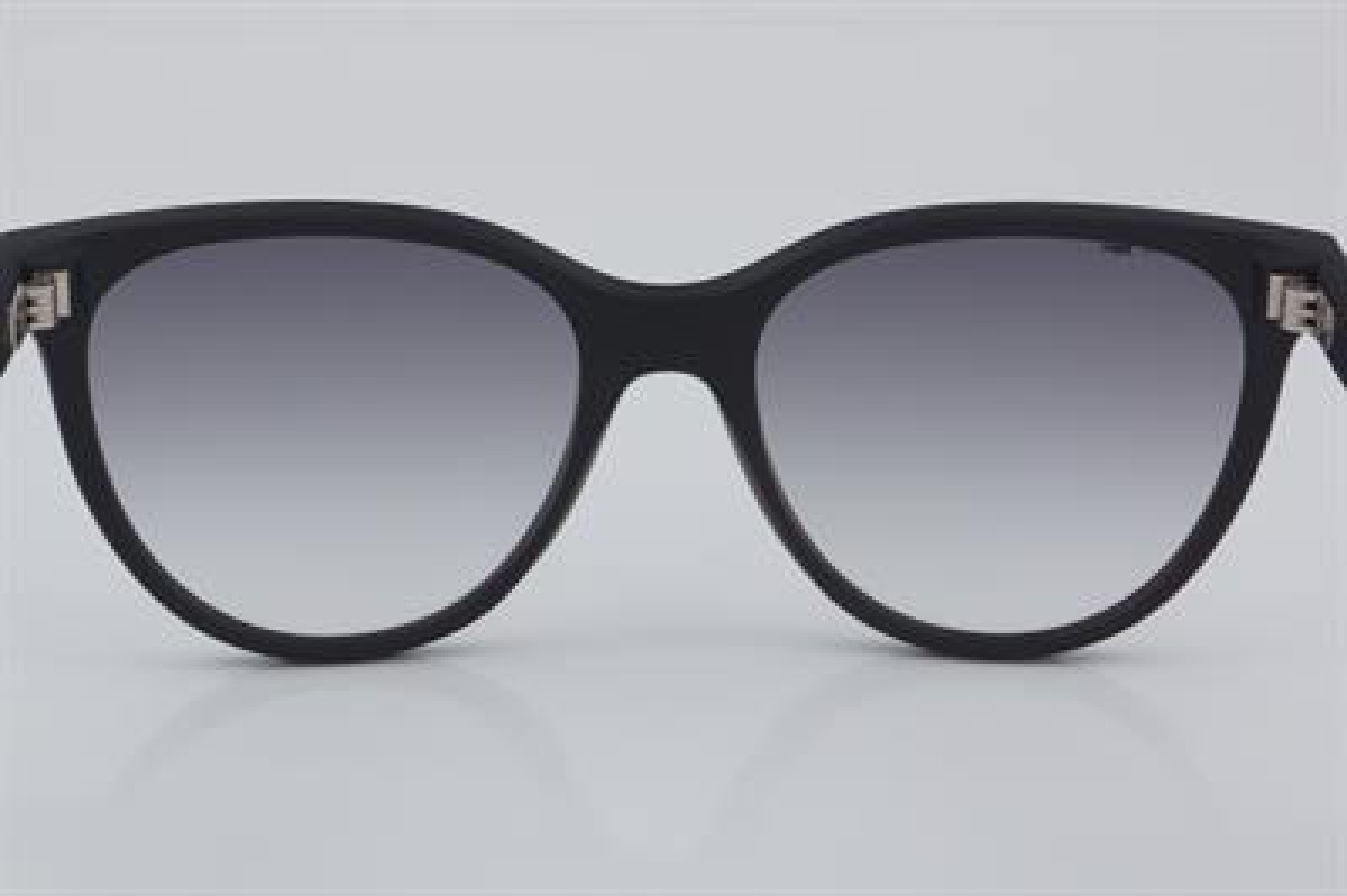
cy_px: 448
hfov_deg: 24.6
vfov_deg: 16.5
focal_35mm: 82
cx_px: 674
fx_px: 3084
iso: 100
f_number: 32
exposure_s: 1/4
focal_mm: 55
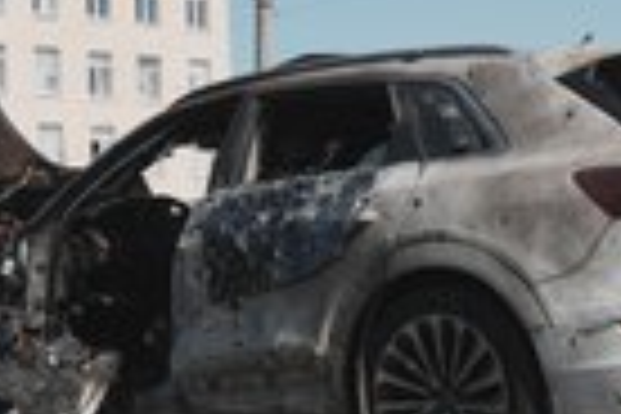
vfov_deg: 12.6
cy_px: 425
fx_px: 1846
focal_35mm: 107
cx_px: 207
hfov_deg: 19.0
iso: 100
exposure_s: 1/500
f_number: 8
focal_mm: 37
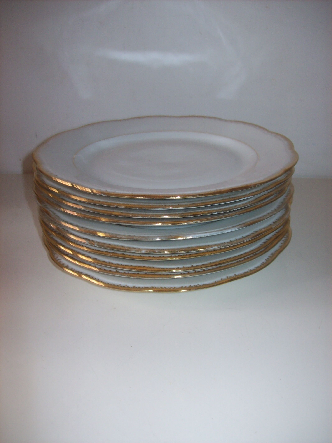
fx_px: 461
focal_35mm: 36
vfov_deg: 51.4
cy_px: 222
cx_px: 166
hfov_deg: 39.6
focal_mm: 6
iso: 80
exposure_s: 1/64
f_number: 2.7
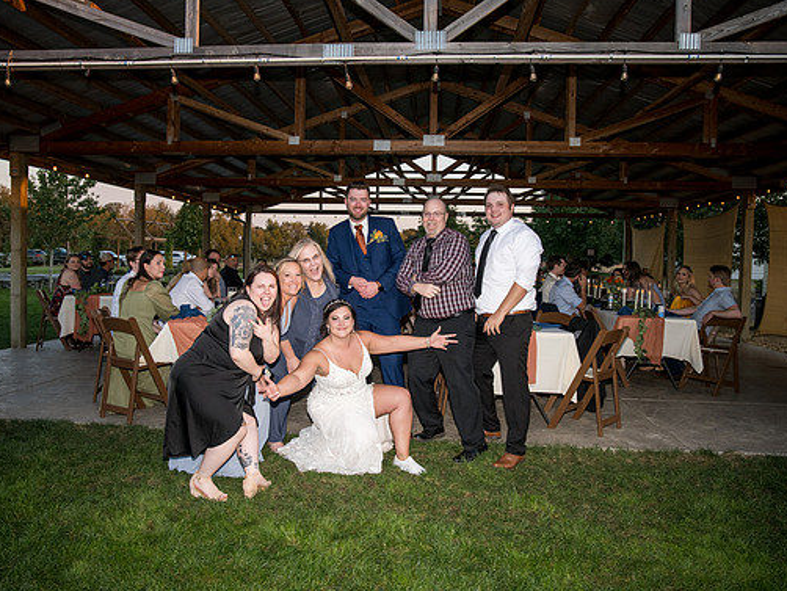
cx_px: 372
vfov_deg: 46.8
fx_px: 682
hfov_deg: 59.9
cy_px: 292
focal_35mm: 30
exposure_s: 1/400
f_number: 4
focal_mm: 27
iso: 400
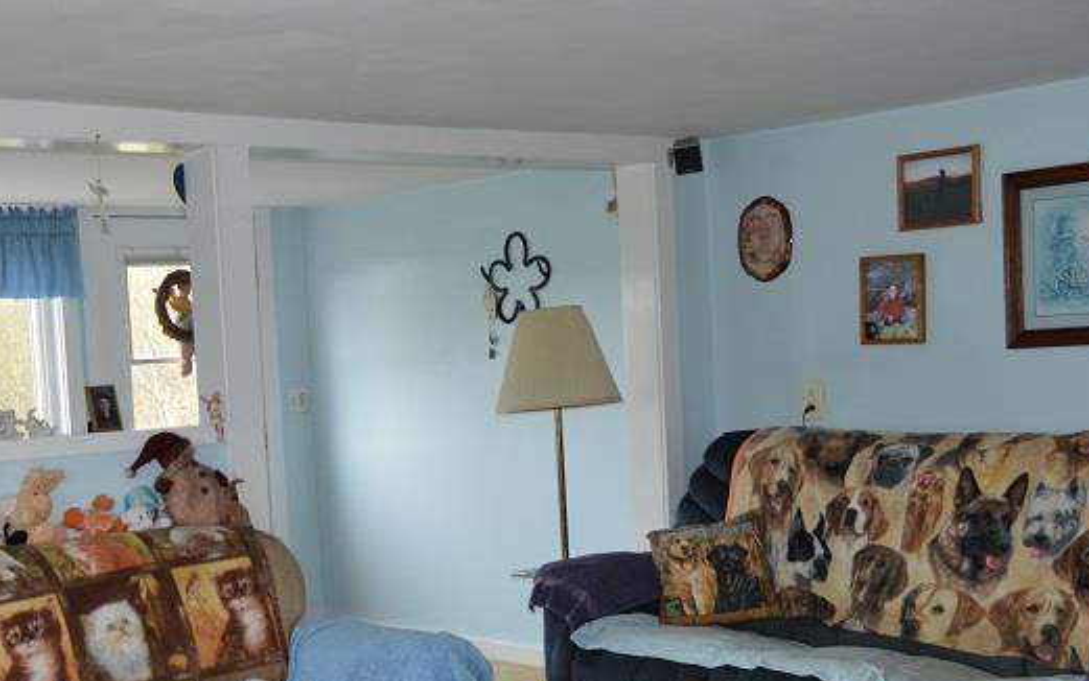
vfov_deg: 23.7
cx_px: 351
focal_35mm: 54
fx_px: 1603
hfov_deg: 37.1
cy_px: 537
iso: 400
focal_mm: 18
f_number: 4
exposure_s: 1/60
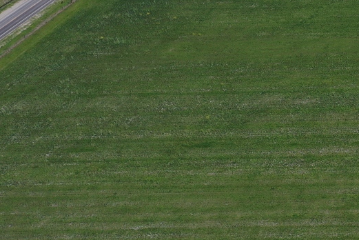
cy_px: -88
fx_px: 868
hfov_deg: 19.9
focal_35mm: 87
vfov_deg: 14.9
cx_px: 552
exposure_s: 1/60
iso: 100
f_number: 5
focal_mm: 10.26
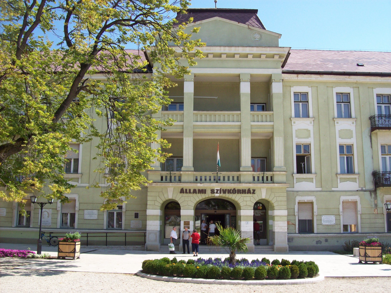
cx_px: 196
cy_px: 146
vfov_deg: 39.6
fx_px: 406
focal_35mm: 36
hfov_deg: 51.4
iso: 80
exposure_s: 1/359
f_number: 4.8
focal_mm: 6
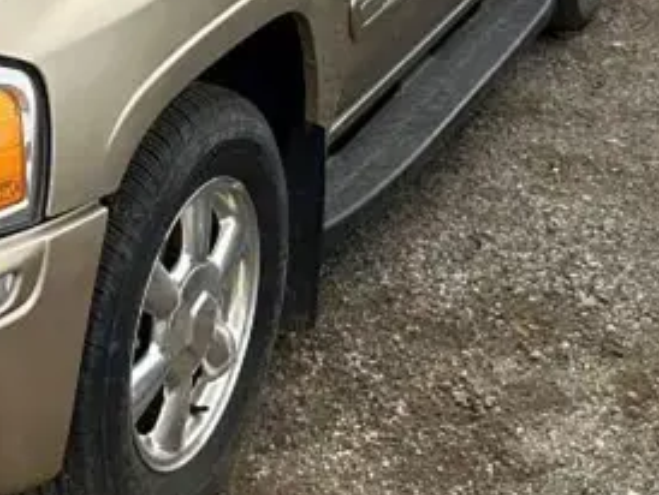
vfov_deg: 17.1
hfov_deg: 22.5
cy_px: -26
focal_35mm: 84
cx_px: 26
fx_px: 1601
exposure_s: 1/2591
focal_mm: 6.86
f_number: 1.78
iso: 80
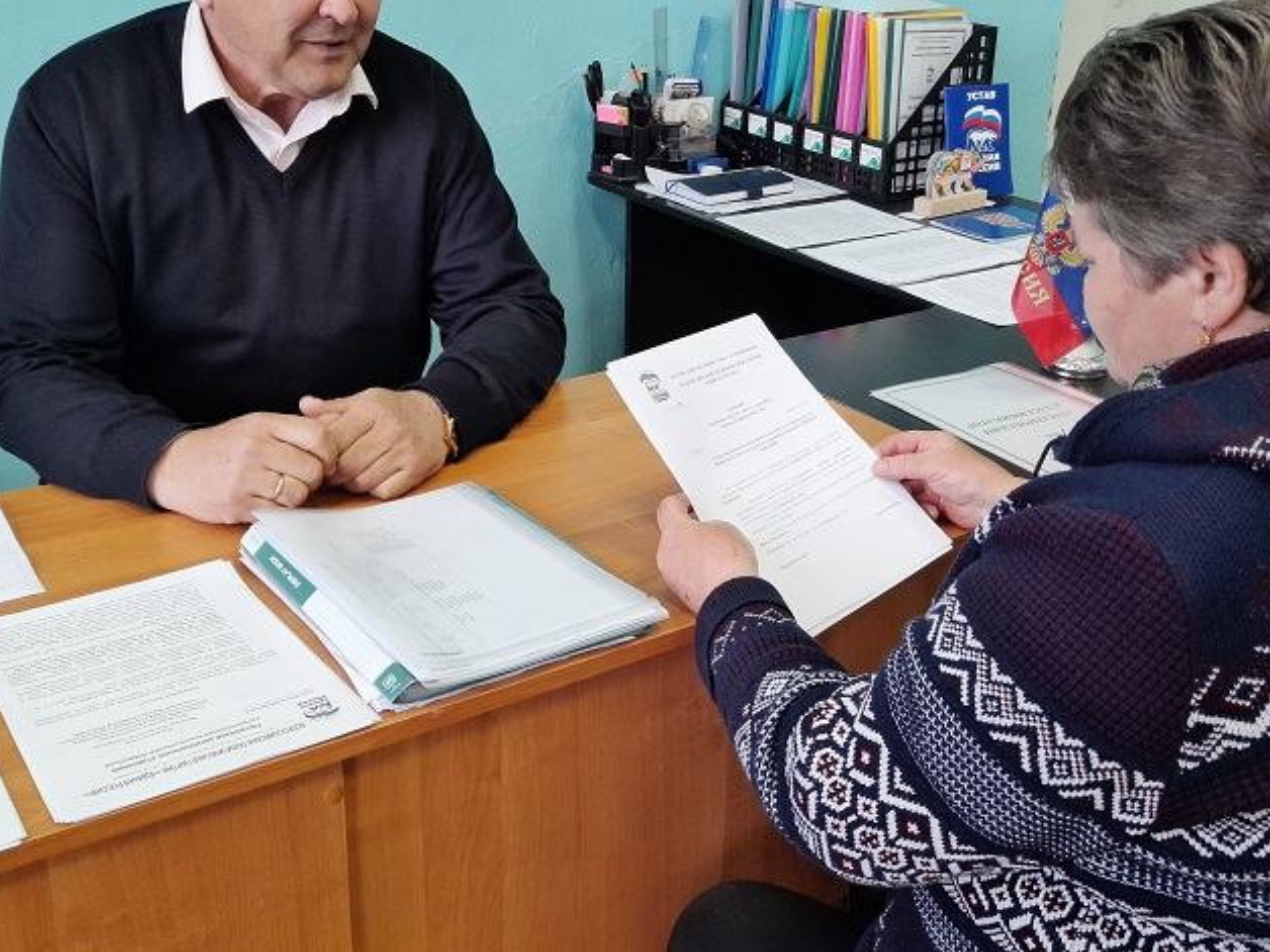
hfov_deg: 47.8
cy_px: 419
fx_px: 1431
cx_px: 673
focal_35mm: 39
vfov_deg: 36.8
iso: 64
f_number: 2
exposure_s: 1/50
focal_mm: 4.6
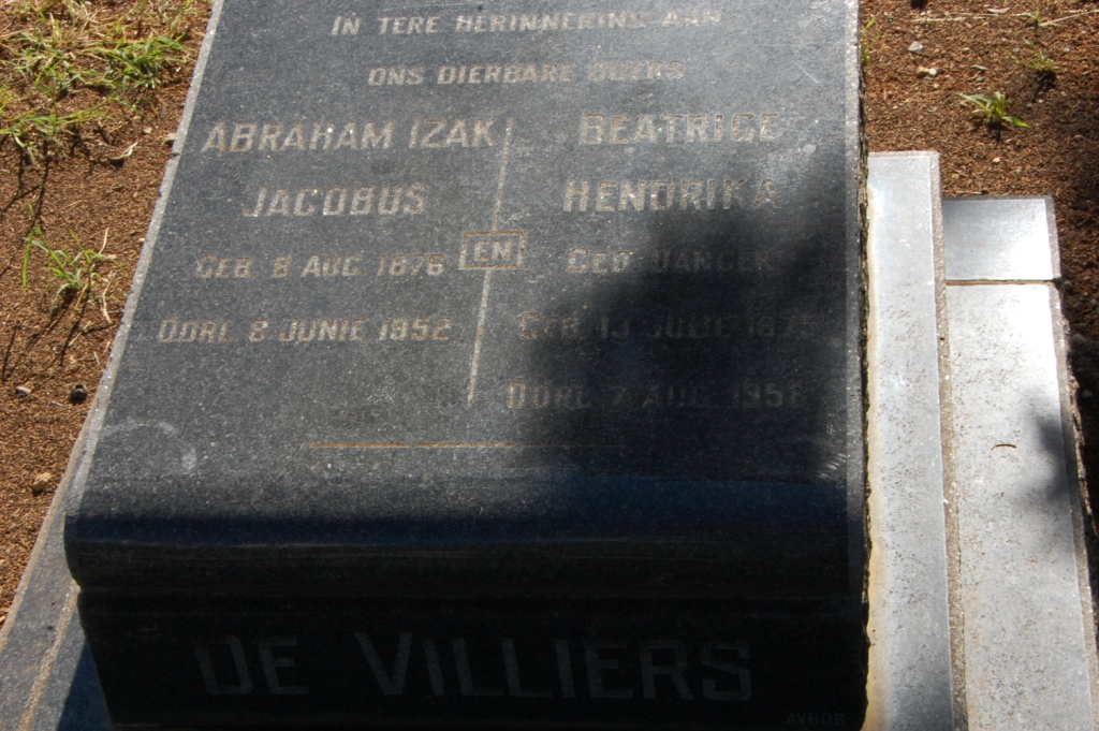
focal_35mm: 75
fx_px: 2288
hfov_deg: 27.0
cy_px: 366
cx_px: 550
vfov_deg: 18.2
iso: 400
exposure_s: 1/80
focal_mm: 50
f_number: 22
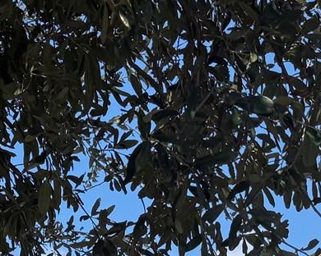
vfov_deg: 11.1
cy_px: 554
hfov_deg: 15.3
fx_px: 1169
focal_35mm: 123
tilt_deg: +3.7
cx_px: -8
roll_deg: +0.0
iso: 80
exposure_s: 1/3425
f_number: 1.78
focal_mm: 6.76
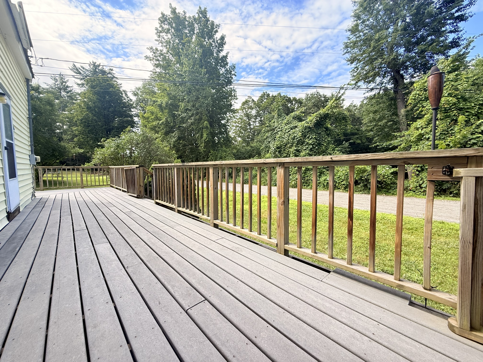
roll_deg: -0.2
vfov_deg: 85.7
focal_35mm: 14
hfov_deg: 102.1
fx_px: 195
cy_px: 181
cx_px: 242
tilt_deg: -4.1
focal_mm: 2.22
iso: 64
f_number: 2.2
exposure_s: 1/602
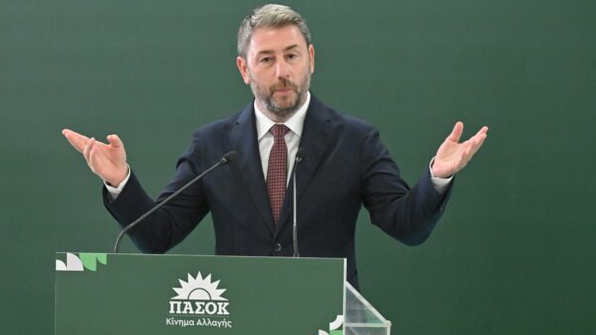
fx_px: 5546
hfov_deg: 6.2
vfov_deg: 3.5
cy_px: 163
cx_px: 260
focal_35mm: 351
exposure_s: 1/250
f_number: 6
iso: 9000
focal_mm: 290
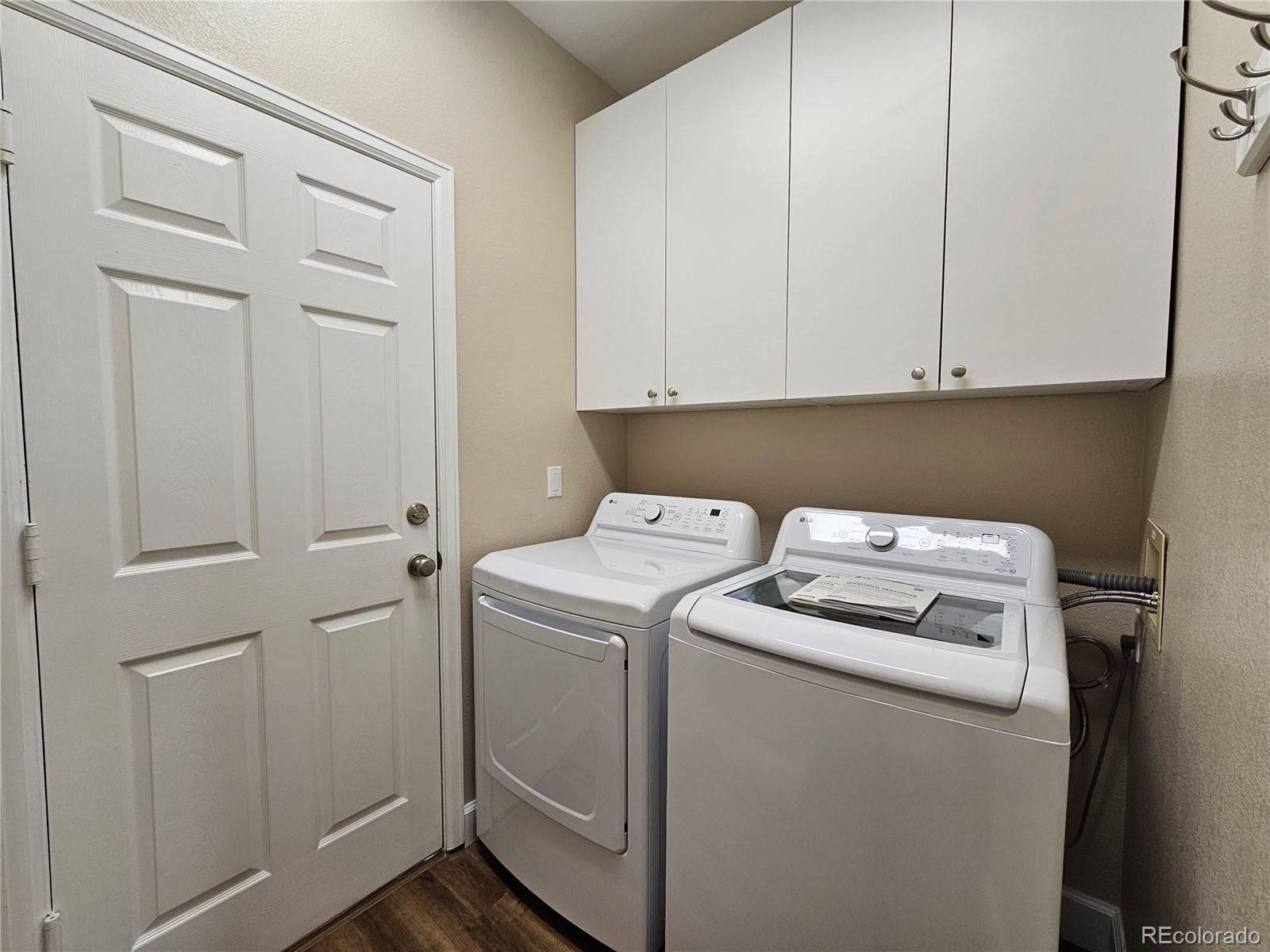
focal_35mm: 13
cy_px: 476
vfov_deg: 89.9
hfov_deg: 106.2
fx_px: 477
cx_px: 635
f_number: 2.2
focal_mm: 2.2
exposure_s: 1/60
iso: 50
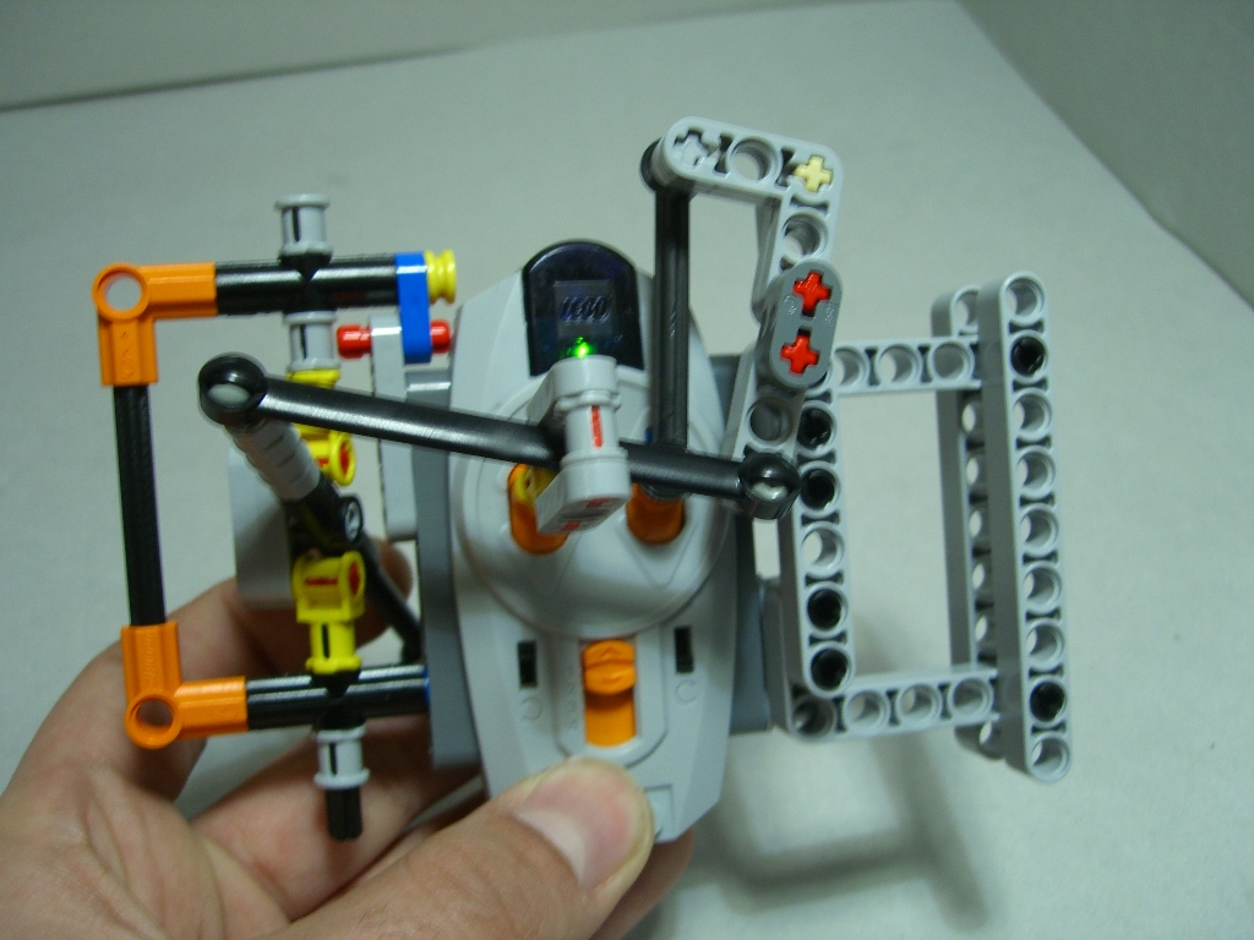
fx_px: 1377
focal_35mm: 38
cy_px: 470
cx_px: 627
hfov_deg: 49.0
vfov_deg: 37.7
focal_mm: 7.9
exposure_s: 1/15
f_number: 2.8
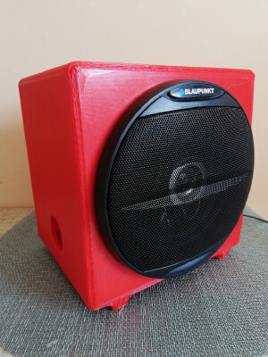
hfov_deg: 51.4
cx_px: 134
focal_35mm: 27
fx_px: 279
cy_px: 178
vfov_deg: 65.3
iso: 125
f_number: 2.2
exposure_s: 1/40
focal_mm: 3.81
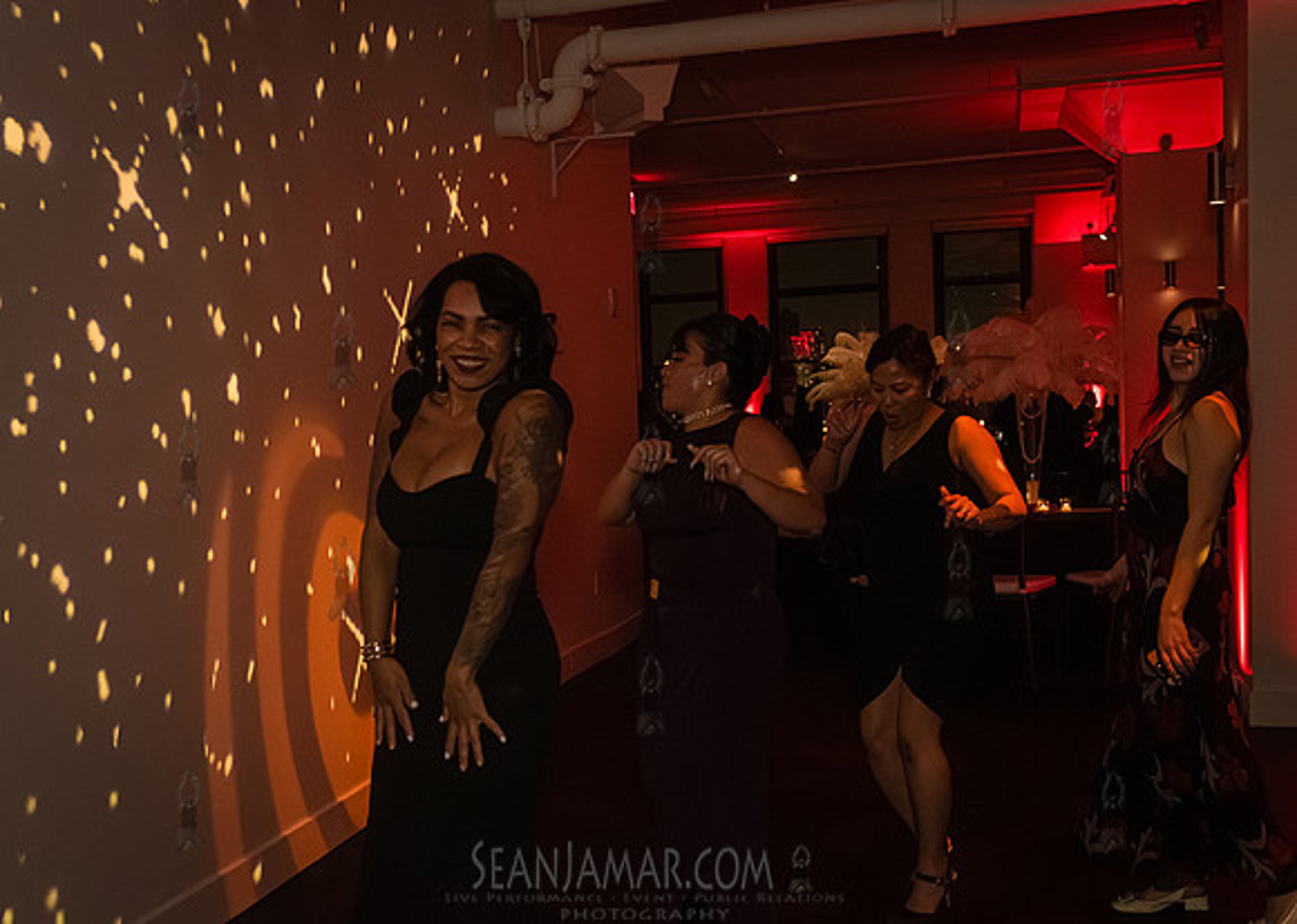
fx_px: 1464
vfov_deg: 35.0
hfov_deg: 47.6
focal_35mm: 40
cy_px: 503
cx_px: 545
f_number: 5
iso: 8000
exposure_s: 1/400
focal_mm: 35
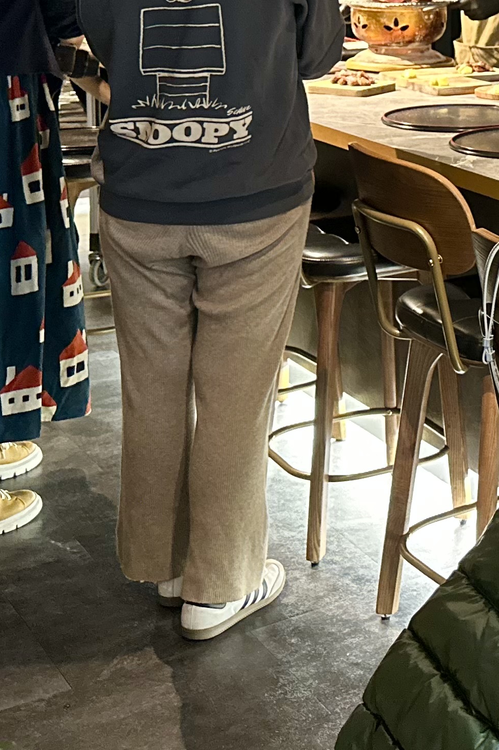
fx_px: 1435
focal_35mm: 69
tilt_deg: -5.9
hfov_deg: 17.4
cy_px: 32
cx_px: 786
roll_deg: -1.6
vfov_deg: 27.8
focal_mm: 6.86
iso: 640
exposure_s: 1/40
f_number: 1.78
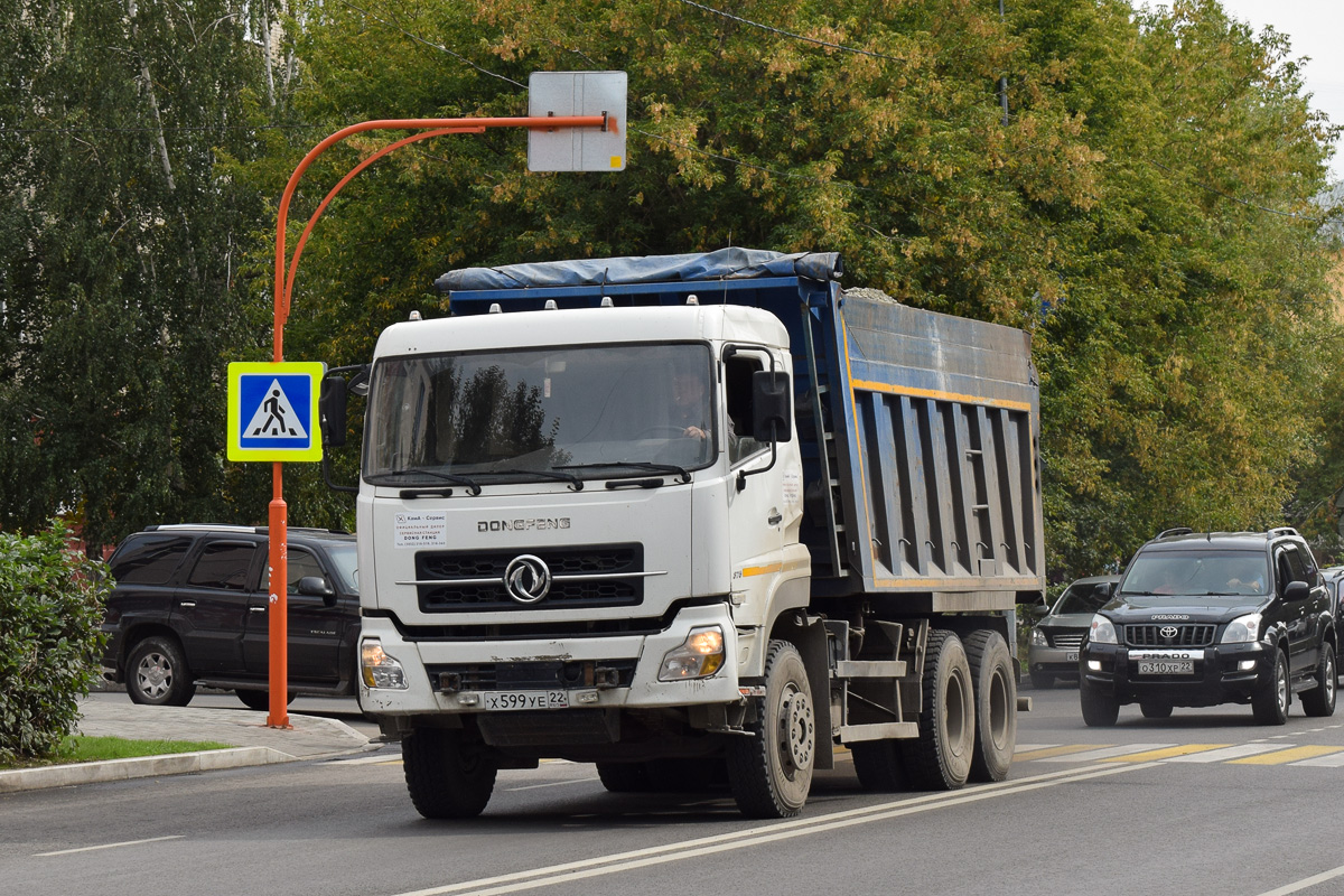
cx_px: 672
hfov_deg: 24.6
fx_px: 3080
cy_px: 448
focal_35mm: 82
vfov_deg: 16.6
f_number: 9
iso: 200
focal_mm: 55
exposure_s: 1/320
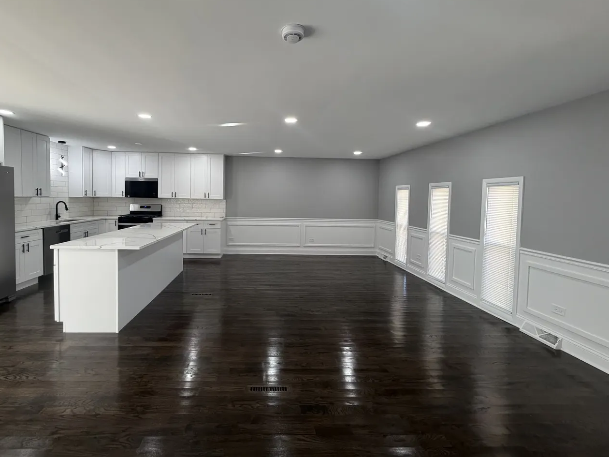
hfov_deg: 94.1
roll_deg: -1.1
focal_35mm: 16
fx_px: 281
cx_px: 269
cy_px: 208
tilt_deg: -2.2
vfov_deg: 77.9
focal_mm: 2.22
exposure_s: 1/120
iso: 250
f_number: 2.2
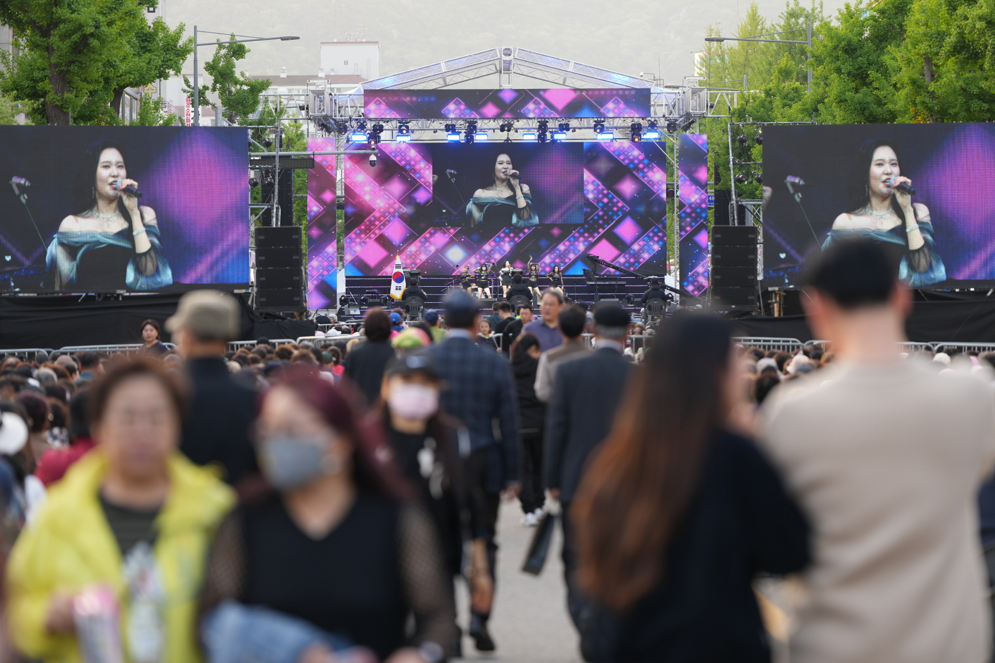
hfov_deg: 14.2
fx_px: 4007
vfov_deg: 9.5
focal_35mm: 145
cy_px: 332
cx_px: 498
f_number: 3.2
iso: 160
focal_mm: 145
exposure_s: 1/160
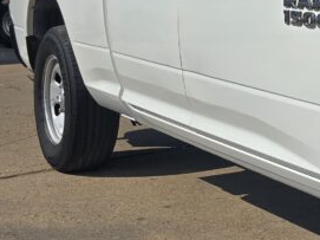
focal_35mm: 87
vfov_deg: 16.7
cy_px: 22
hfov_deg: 18.0
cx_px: 574
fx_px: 804
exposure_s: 1/1576
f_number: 1.7
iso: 12
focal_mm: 6.3
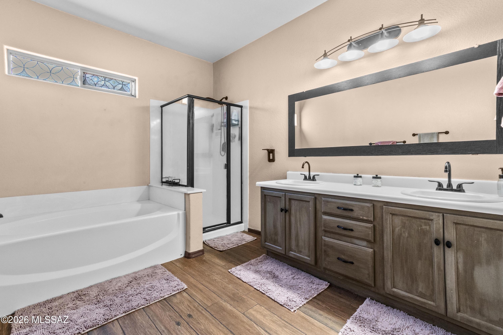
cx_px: 252
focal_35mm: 15
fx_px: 210
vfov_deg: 77.3
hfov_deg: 100.4
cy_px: 168
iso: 800
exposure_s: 2
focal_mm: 10
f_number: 22
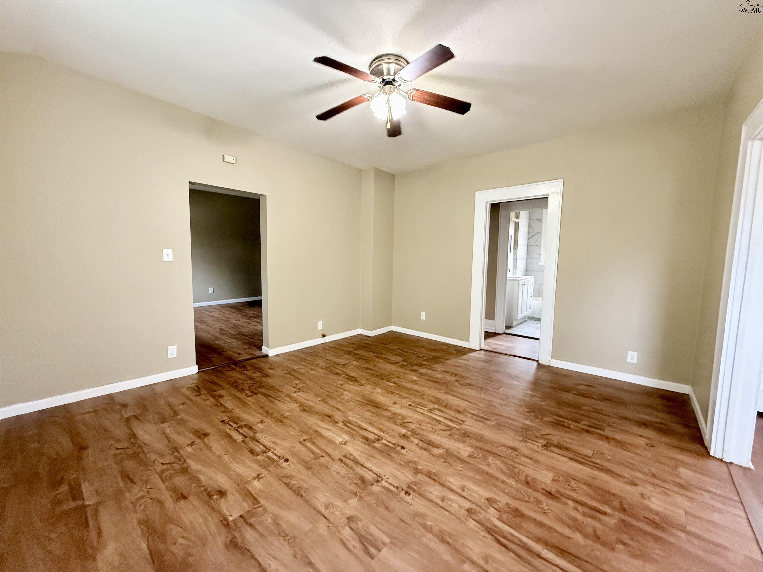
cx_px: 382
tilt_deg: -6.2
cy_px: 286
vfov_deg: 85.7
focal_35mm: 14
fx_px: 309
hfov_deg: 102.1
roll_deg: -0.9
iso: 800
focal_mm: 2.22
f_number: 2.2
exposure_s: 1/60
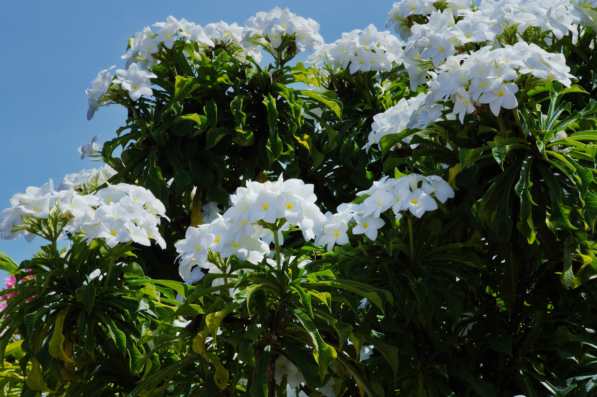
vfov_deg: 13.0
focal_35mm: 105
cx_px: 298
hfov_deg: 19.5
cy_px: 198
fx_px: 1740
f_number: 22
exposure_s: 1/125
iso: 200
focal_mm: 70
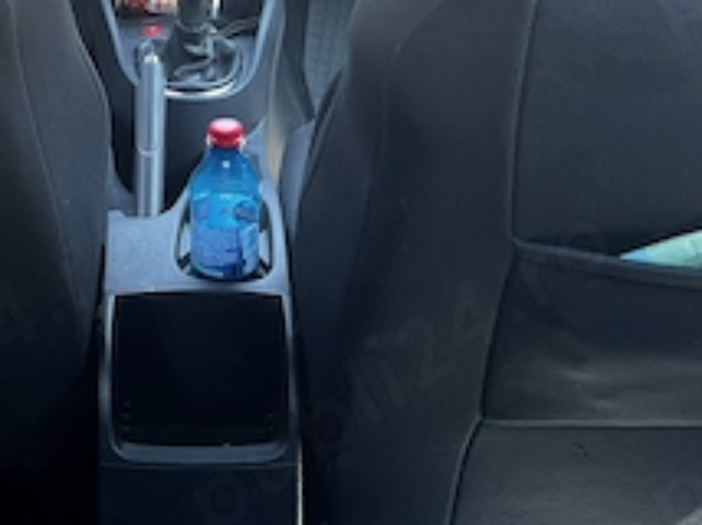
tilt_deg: -16.2
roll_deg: +0.1
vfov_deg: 19.1
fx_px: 1479
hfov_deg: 26.3
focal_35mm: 73
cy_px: -92
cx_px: 167
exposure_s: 1/121
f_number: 1.5
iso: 64
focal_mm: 5.7
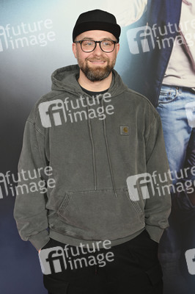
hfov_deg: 17.7
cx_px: 98
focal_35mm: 77
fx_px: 627
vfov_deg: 26.3
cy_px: 147
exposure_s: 1/160
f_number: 6
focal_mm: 77
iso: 1000
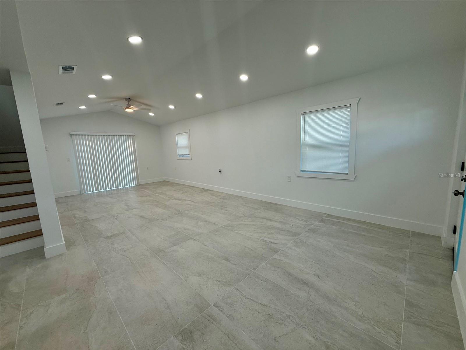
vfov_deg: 85.7
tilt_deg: -7.2
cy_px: 175
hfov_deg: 102.1
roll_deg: +2.3
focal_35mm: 14
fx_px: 188
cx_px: 233
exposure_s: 1/100
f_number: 2.2
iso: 64
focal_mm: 2.22
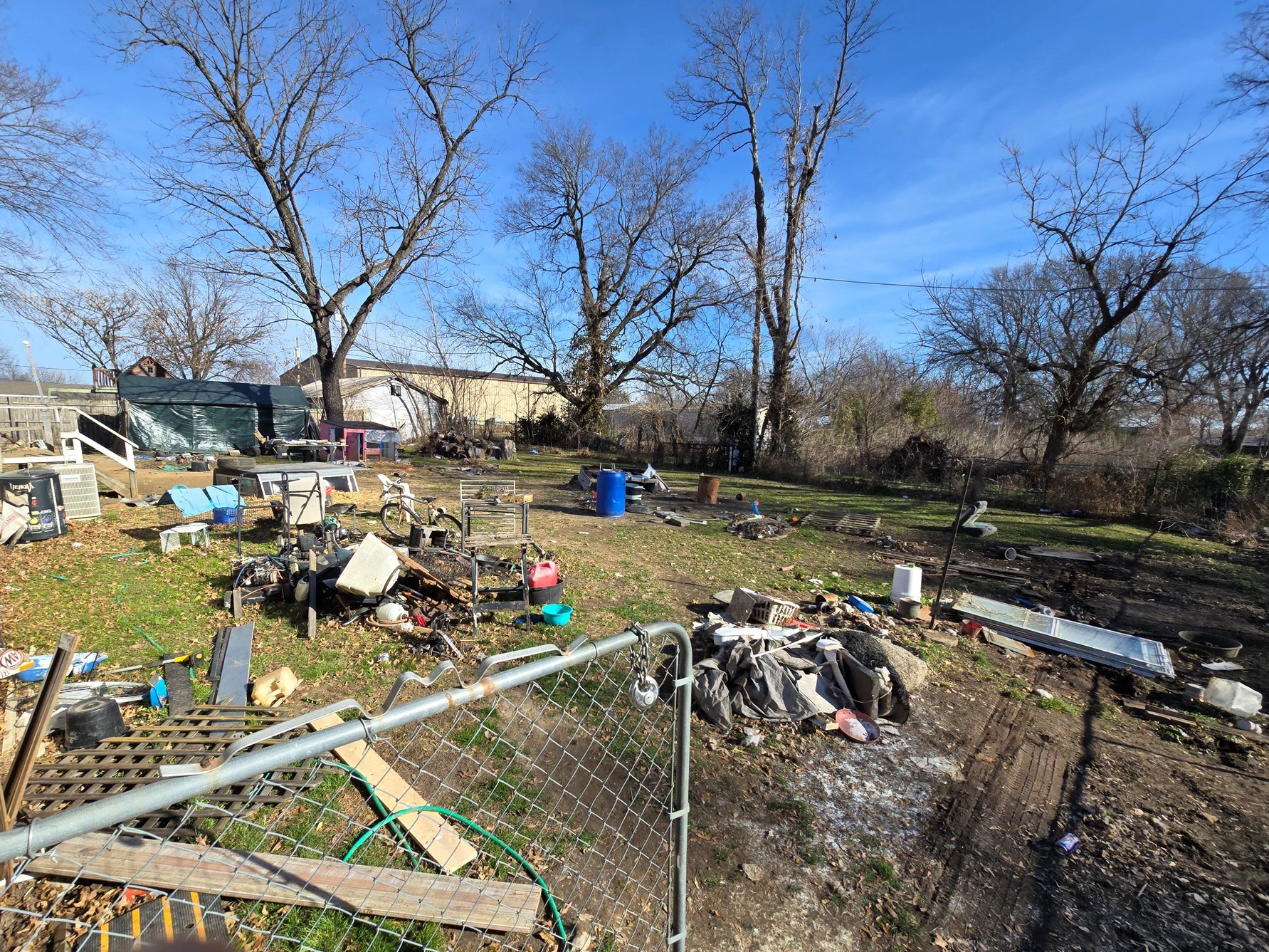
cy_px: 503
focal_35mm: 14
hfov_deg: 102.0
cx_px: 604
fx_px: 513
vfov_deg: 85.6
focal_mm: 2.2
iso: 50
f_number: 2.2
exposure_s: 1/1834
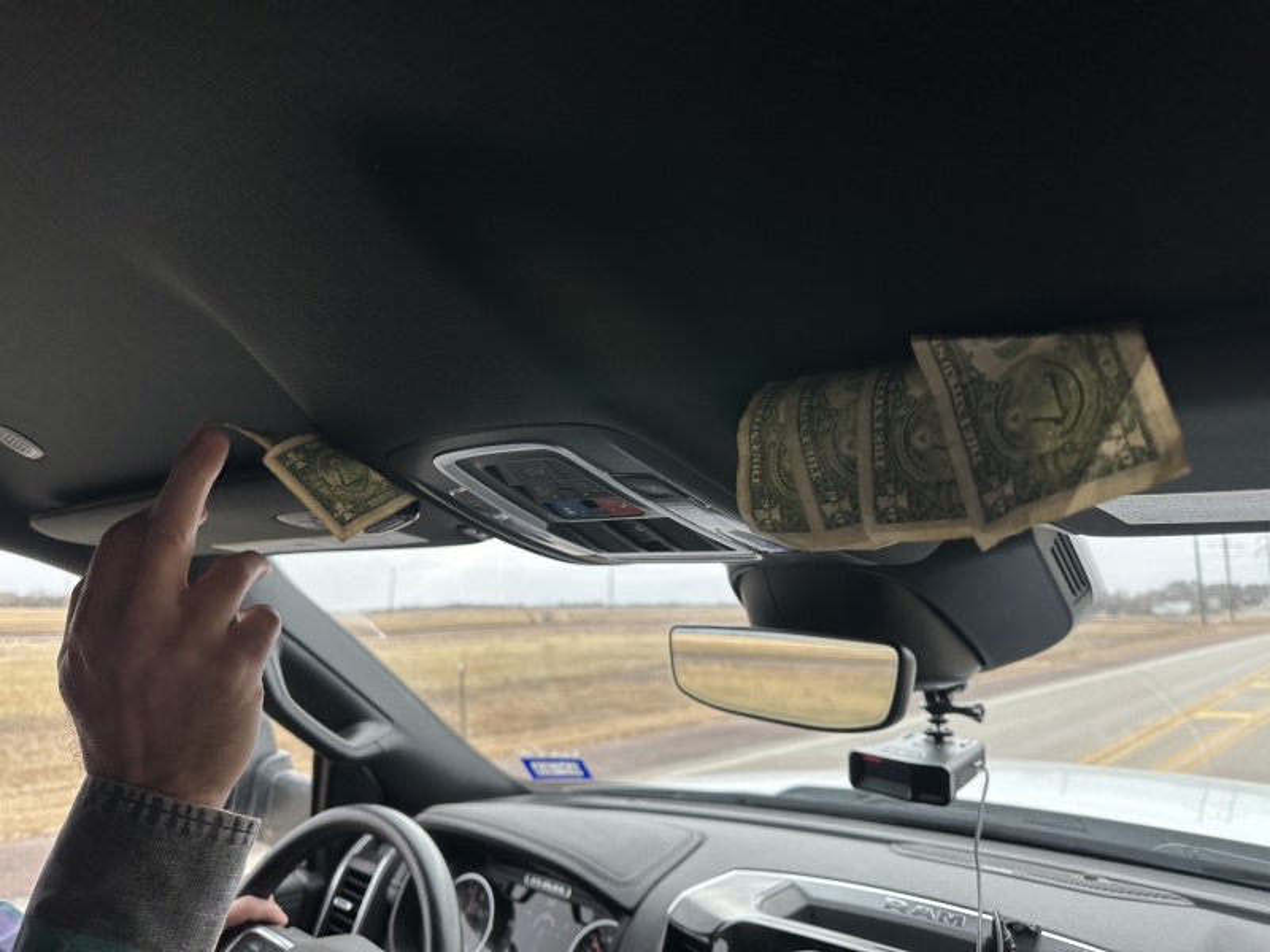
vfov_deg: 56.8
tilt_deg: +6.9
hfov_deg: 71.6
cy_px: 476
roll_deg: +0.1
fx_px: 881
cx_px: 635
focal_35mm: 24
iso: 80
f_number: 1.78
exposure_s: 1/409
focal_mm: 6.86
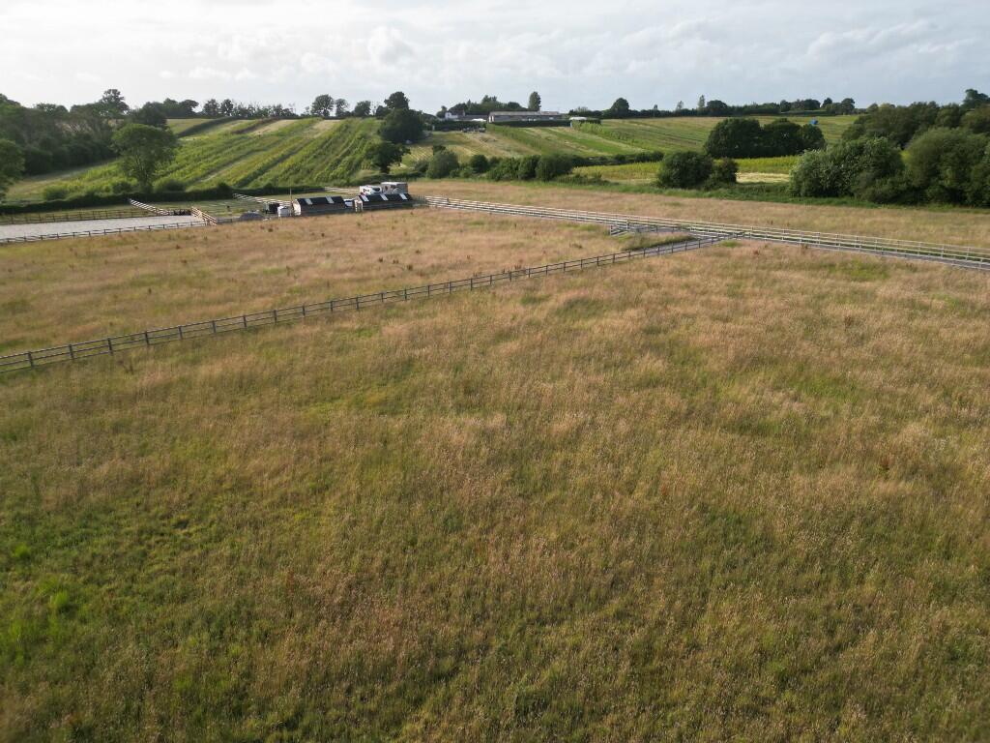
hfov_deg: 71.6
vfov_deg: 56.8
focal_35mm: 24
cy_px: 372
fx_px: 686
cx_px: 495
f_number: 1.7
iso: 200
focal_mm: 6.72
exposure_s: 1/2000
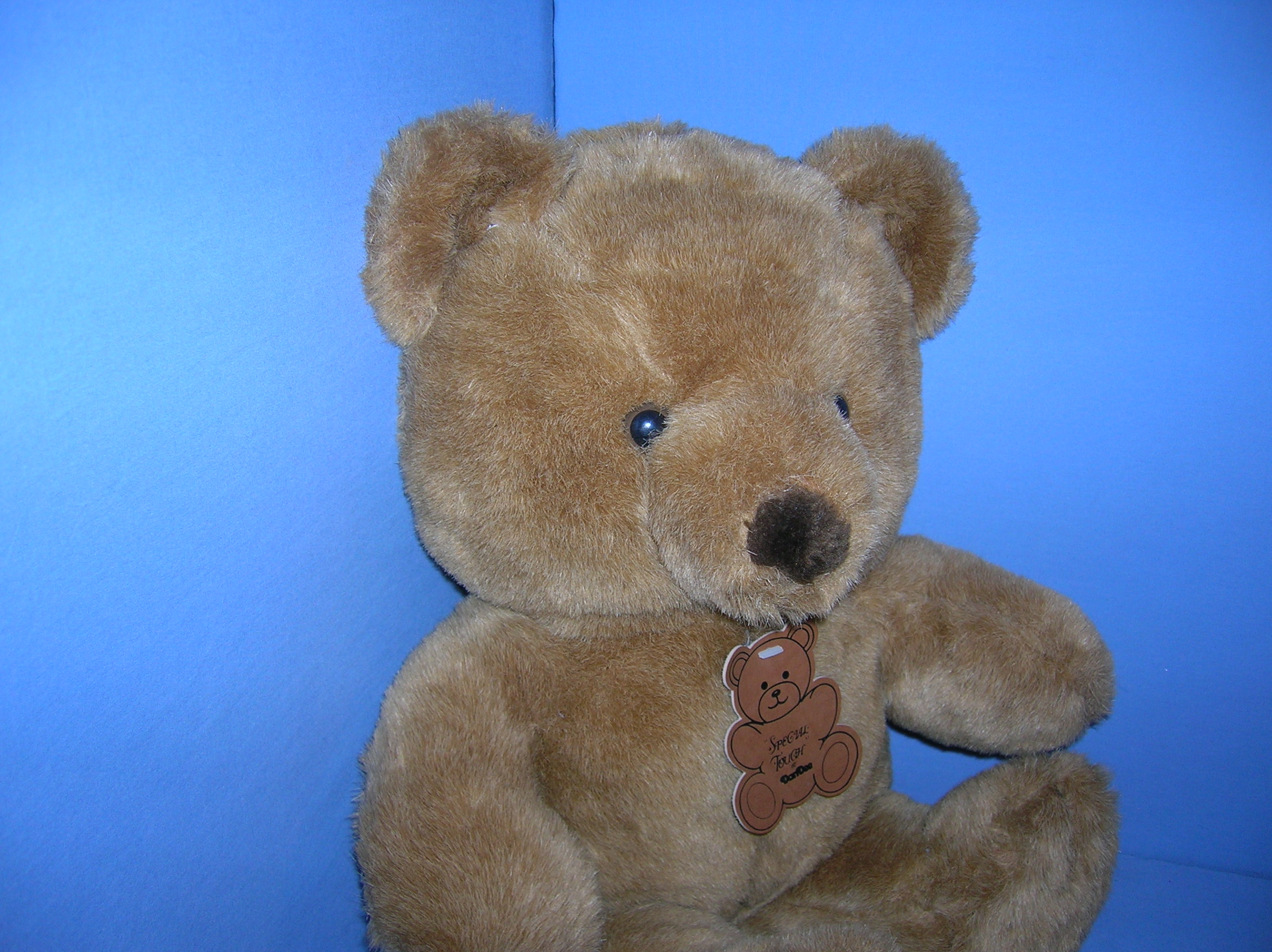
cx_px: 636
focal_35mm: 34
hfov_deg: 54.0
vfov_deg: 41.7
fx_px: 1248
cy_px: 476
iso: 50
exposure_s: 1/60.1
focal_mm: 5.7
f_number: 2.9
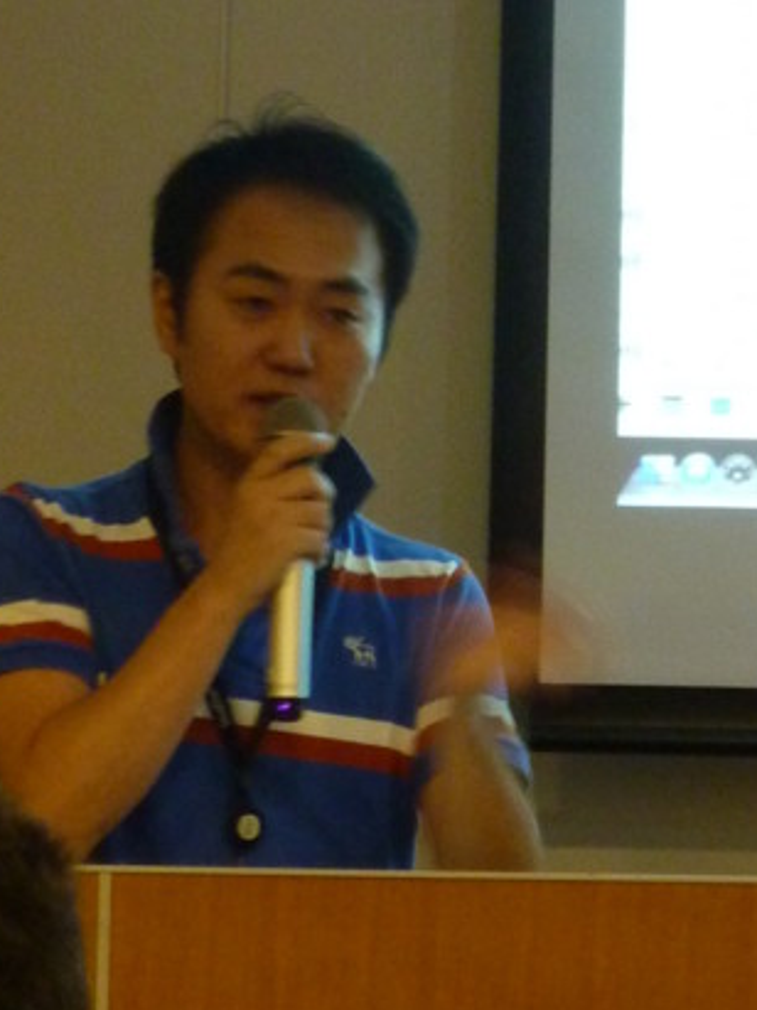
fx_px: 9802
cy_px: 381
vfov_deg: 5.9
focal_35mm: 336
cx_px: 398
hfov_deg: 4.4
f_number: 4.4
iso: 400
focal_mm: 21
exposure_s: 1/13
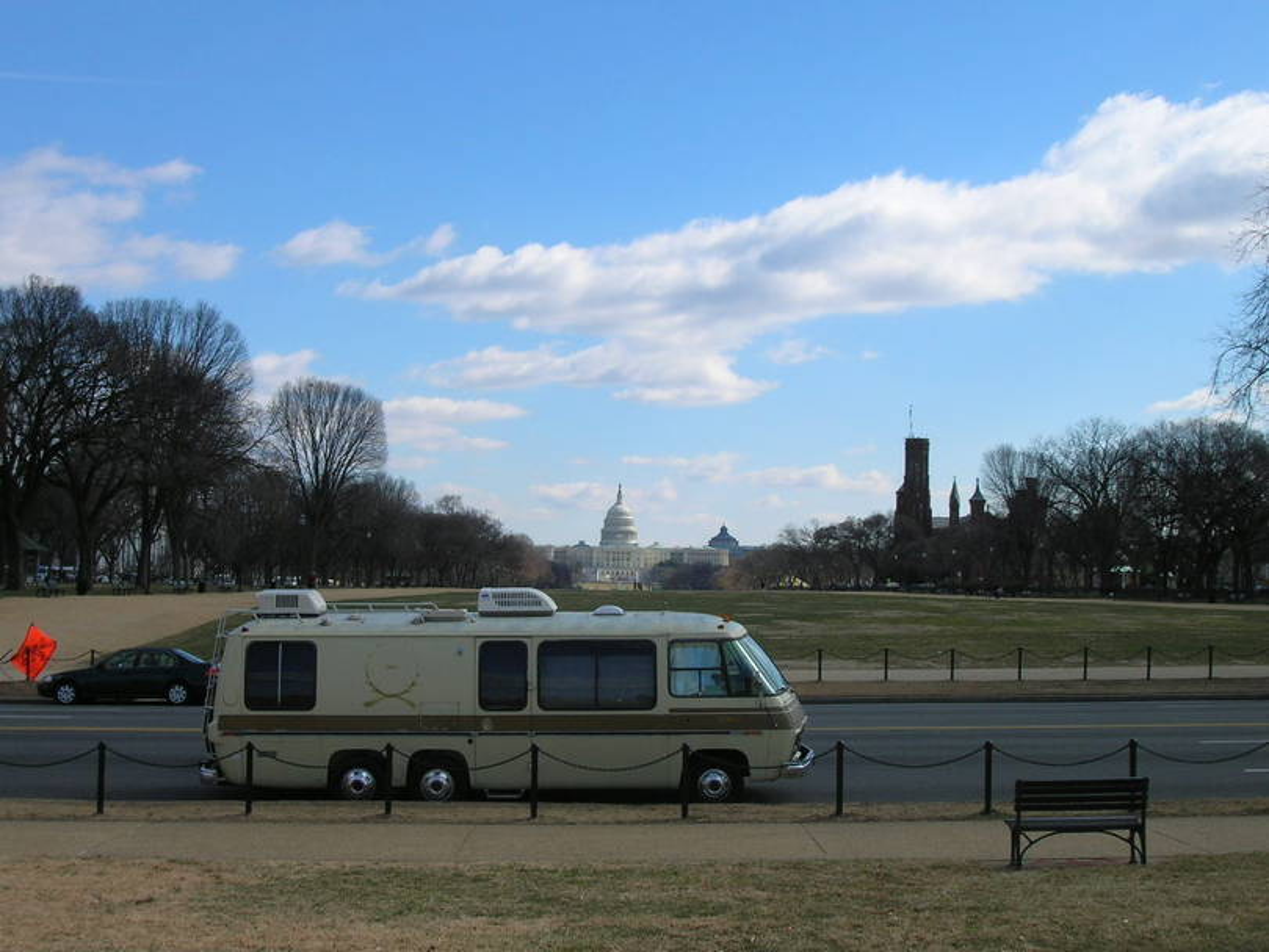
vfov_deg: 29.1
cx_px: 634
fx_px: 1834
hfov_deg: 38.2
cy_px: 476
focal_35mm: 50
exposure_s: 1/390
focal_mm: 8.4
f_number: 5.6
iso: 50
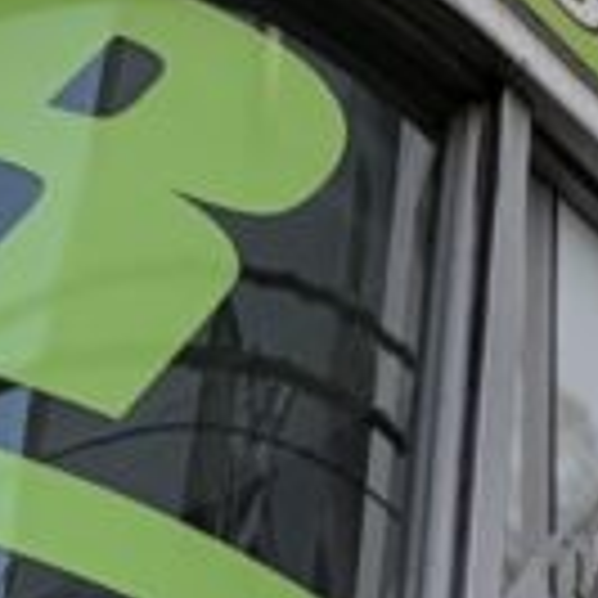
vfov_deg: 9.1
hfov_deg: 9.8
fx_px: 3459
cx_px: 567
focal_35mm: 177
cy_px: -692
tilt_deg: +58.0
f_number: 1.6
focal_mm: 5.96
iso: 50
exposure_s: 1/830
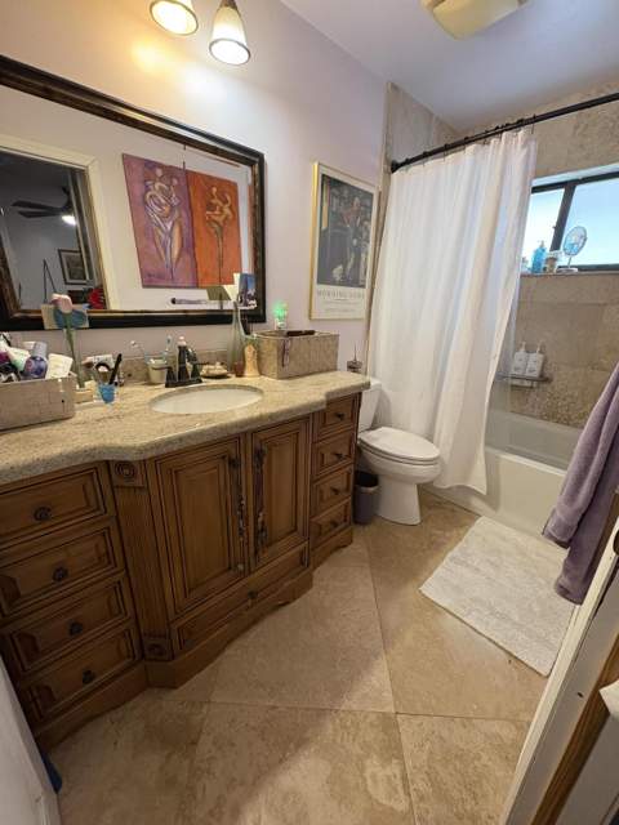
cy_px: 412
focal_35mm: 14
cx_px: 310
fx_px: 334
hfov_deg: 85.7
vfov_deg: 102.1
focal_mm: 2.22
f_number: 2.2
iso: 400
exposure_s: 1/60
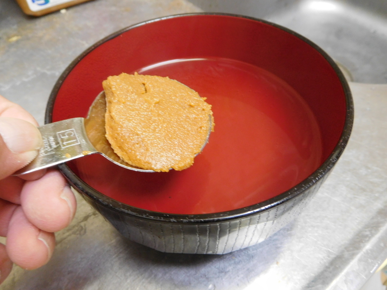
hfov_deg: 69.4
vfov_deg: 54.9
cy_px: 145
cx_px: 194
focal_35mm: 25
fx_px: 279
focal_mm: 4.5
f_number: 3.4
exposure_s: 1/15
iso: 400
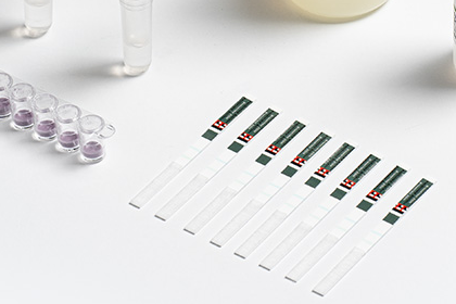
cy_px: -31
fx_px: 3078
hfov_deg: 8.5
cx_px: 231
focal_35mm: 243
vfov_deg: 5.6
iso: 125
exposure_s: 1/125
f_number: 20
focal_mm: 85
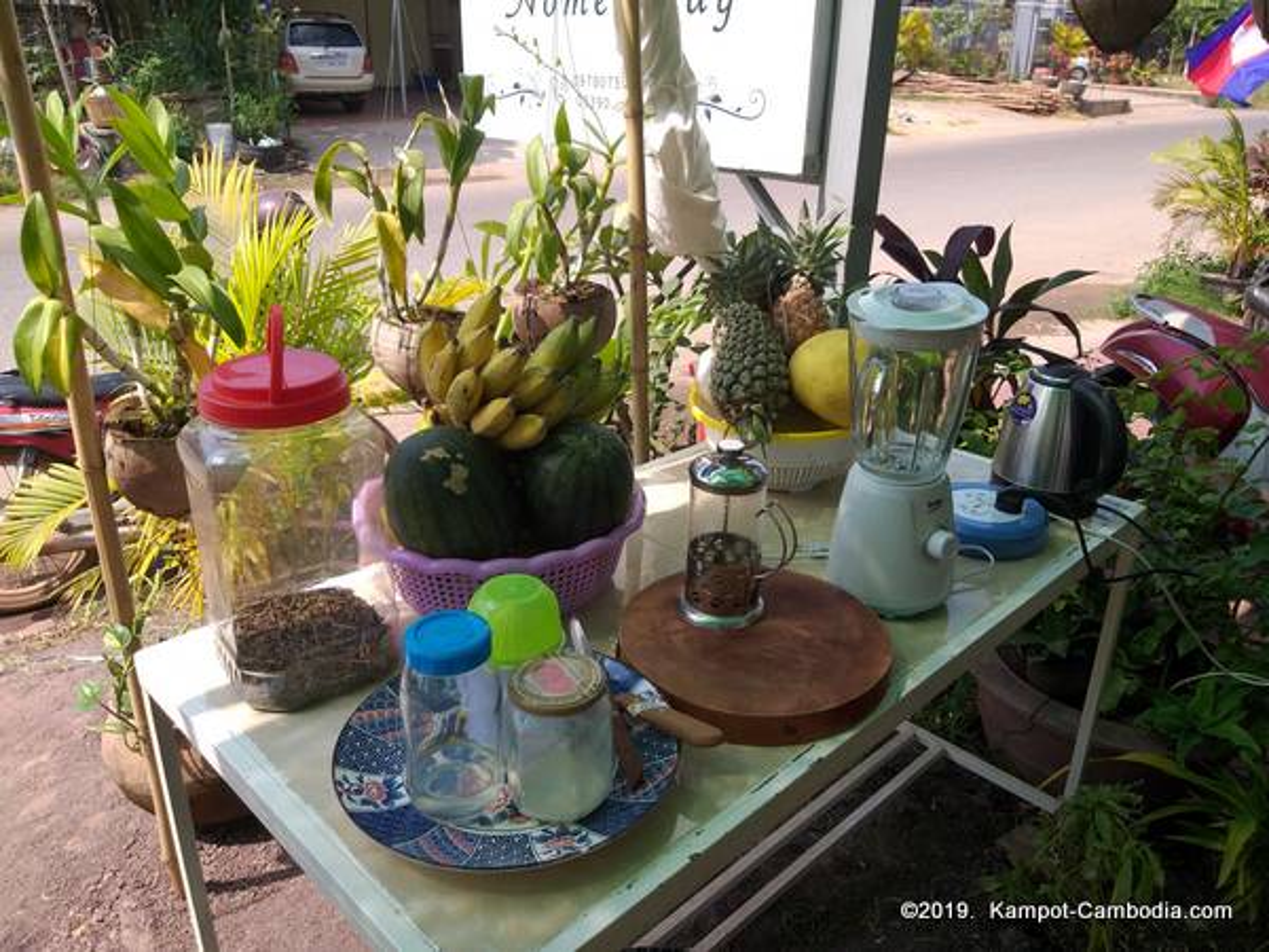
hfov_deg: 67.3
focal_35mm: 26
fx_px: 953
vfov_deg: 53.1
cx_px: 634
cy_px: 476
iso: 40
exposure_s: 1/1054
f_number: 1.7
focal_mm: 3.93
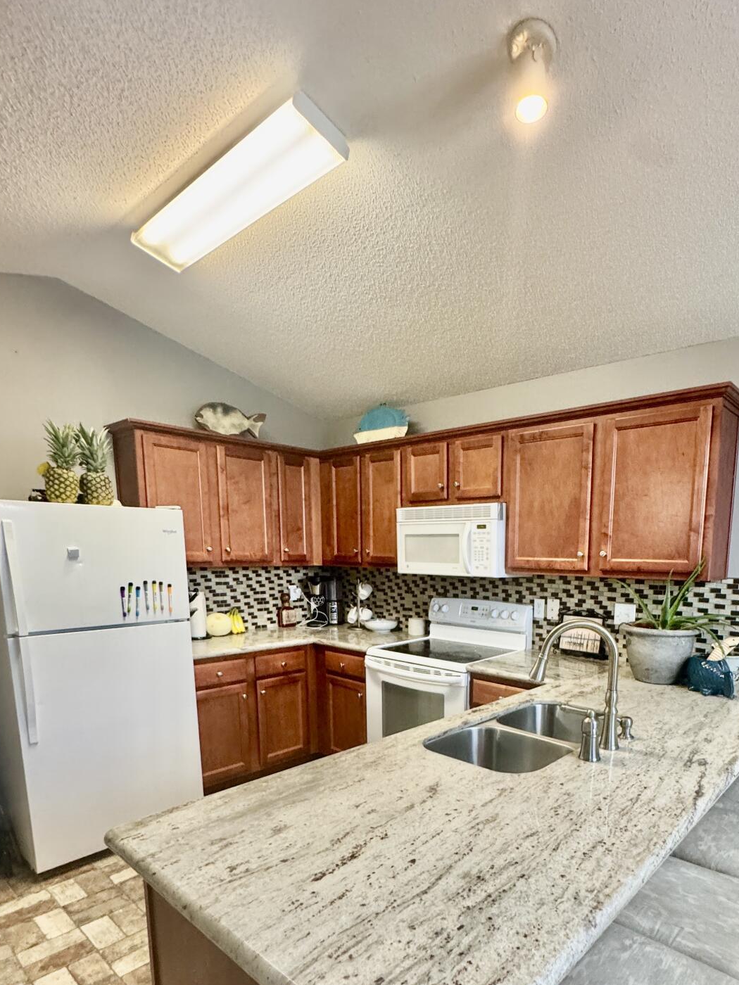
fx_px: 569
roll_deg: -1.1
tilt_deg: -7.4
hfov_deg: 65.0
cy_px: 640
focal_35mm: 20
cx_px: 461
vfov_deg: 79.6
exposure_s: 1/65
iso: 250
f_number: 2.2
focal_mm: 2.22
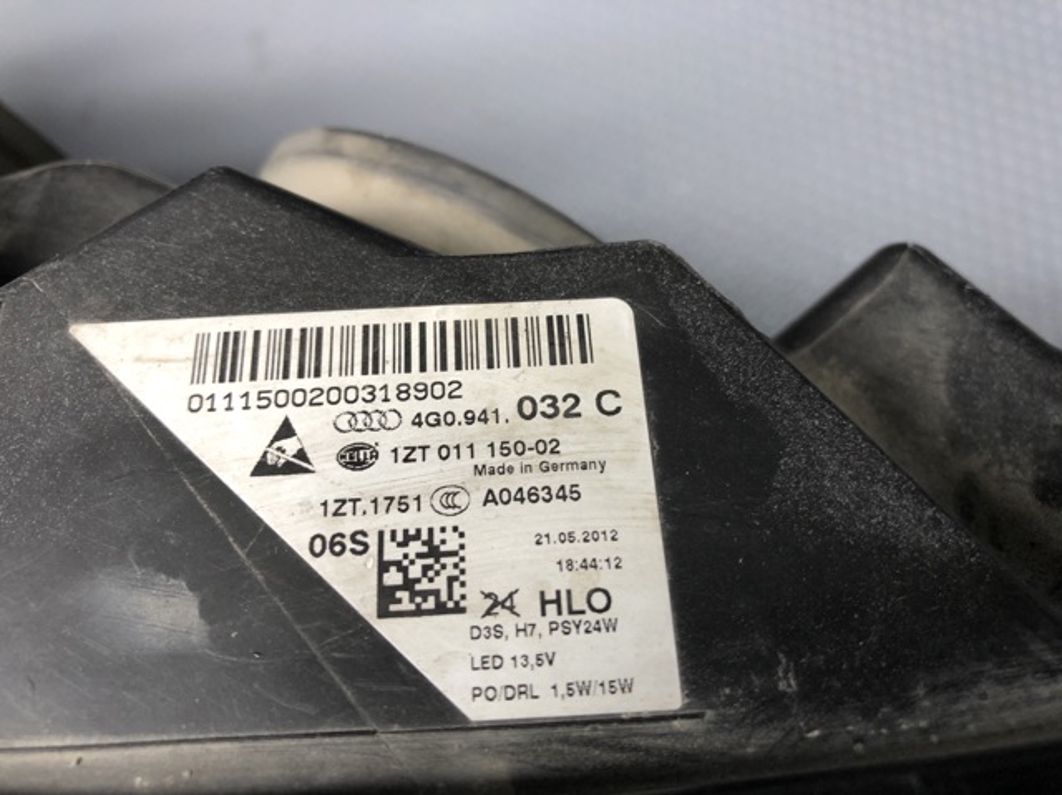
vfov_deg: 49.7
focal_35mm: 28
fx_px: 858
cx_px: 531
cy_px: 398
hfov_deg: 63.5
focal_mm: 3.99
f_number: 1.8
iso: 40
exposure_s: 1/100
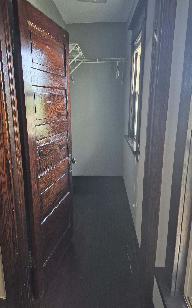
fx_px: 209
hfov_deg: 49.3
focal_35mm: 25
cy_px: 154
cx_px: 92
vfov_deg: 72.6
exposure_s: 1/120
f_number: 1.8
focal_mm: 5.4
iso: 1250
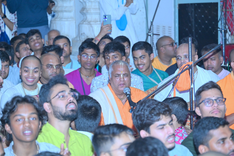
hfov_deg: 13.2
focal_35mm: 155
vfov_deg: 8.9
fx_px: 1008
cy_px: 78
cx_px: 117
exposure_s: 1/200
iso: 640
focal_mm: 155
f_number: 6.3
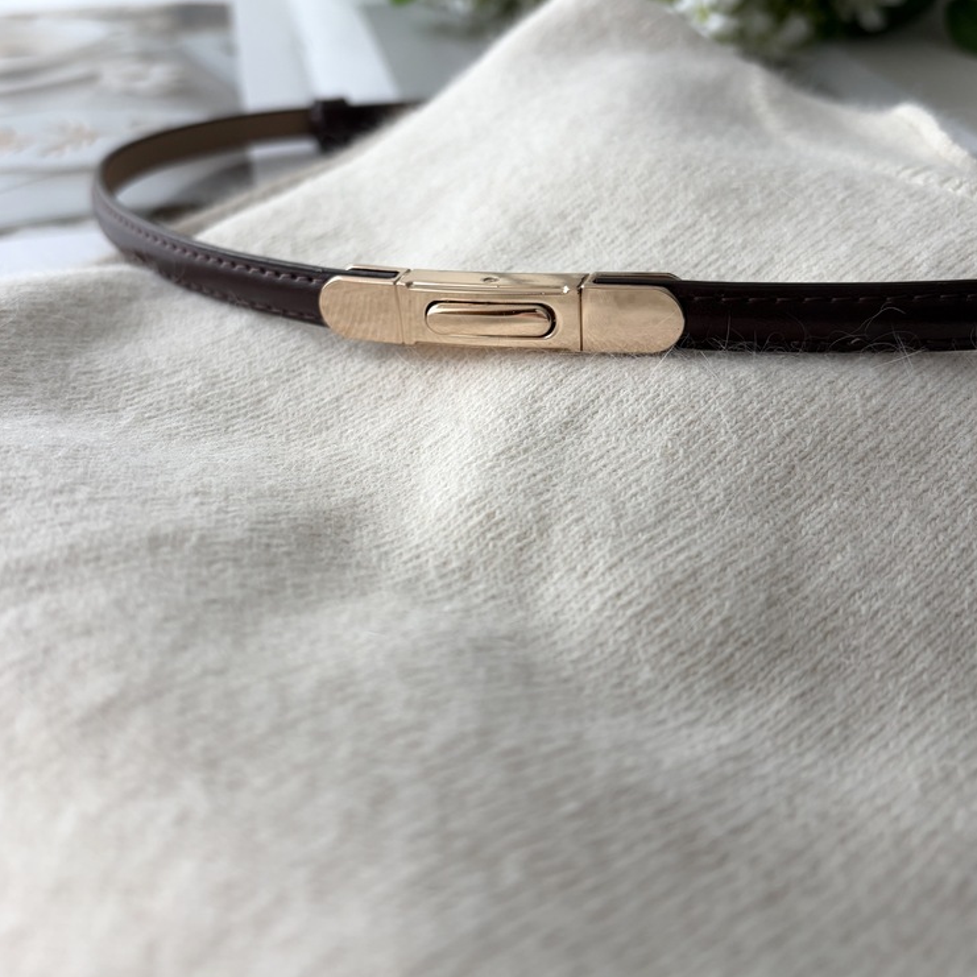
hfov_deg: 52.5
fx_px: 990
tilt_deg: -33.8
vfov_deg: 51.7
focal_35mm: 31
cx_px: 489
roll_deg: -0.4
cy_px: 340
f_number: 1.6
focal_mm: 5.96
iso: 64
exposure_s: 1/60
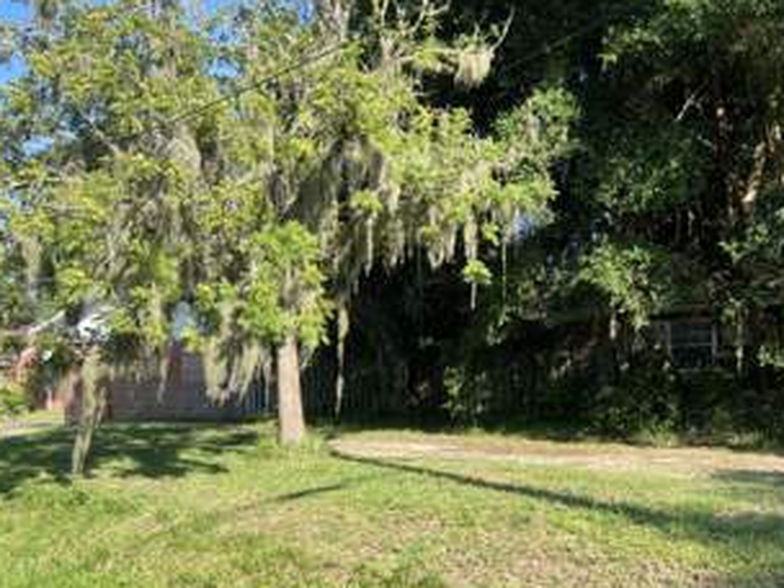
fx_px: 929
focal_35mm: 41
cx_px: 588
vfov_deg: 34.9
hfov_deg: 44.3
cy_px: 375
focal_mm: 5.7
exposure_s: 1/1089
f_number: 1.5
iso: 50
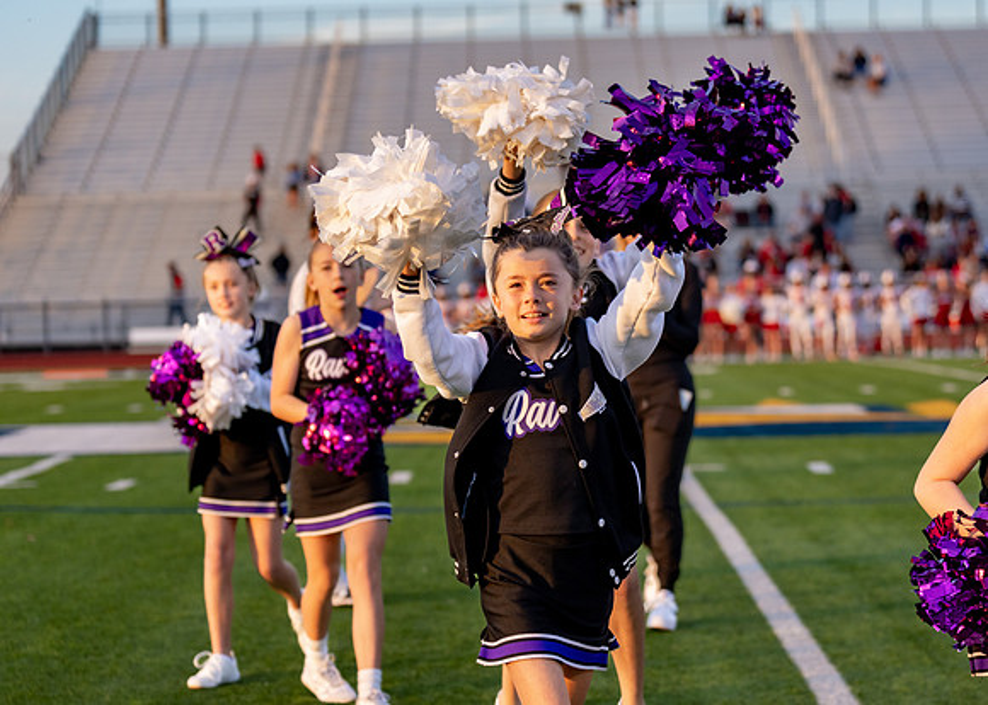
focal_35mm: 94
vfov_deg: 15.2
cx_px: 544
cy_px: 398
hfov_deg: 21.2
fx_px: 2639
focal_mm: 70
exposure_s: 1/1600
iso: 500
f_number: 2.8
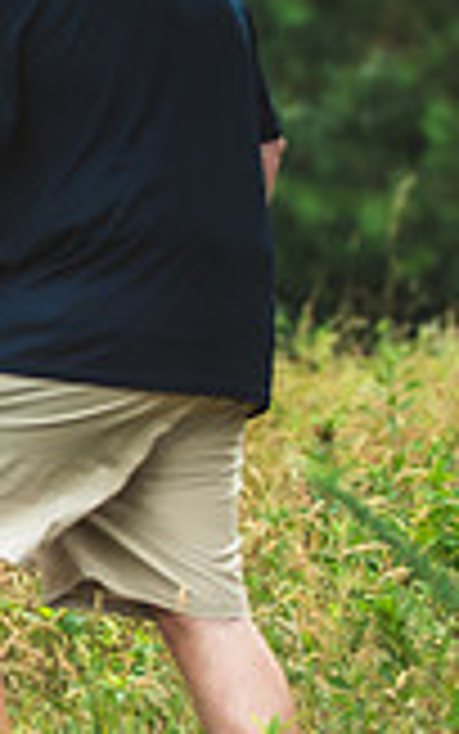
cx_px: -706
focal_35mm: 307
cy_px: 320
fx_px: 6139
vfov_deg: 6.8
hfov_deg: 4.2
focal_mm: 80
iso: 320
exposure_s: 1/400
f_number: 2.8
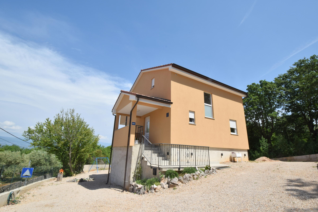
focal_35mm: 16
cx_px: 159
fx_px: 146
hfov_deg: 95.0
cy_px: 106
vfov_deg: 72.1
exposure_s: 1/80
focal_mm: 11
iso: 200
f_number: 22
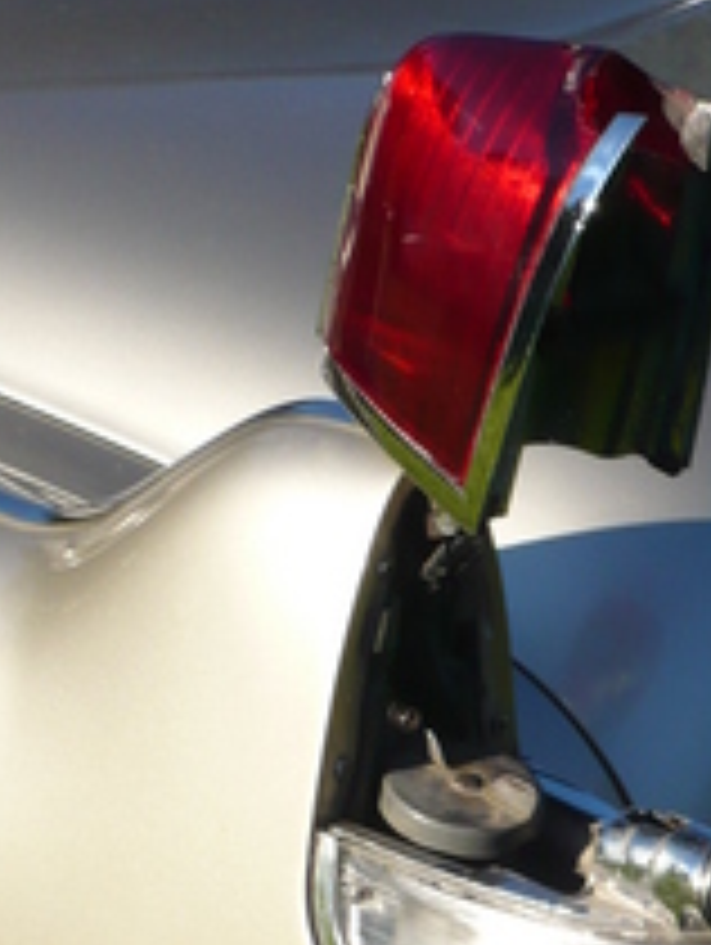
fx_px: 2733
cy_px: 945
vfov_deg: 19.1
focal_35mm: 100
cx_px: 621
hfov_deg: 14.7
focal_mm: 5.8
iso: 100
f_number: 8
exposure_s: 1/200
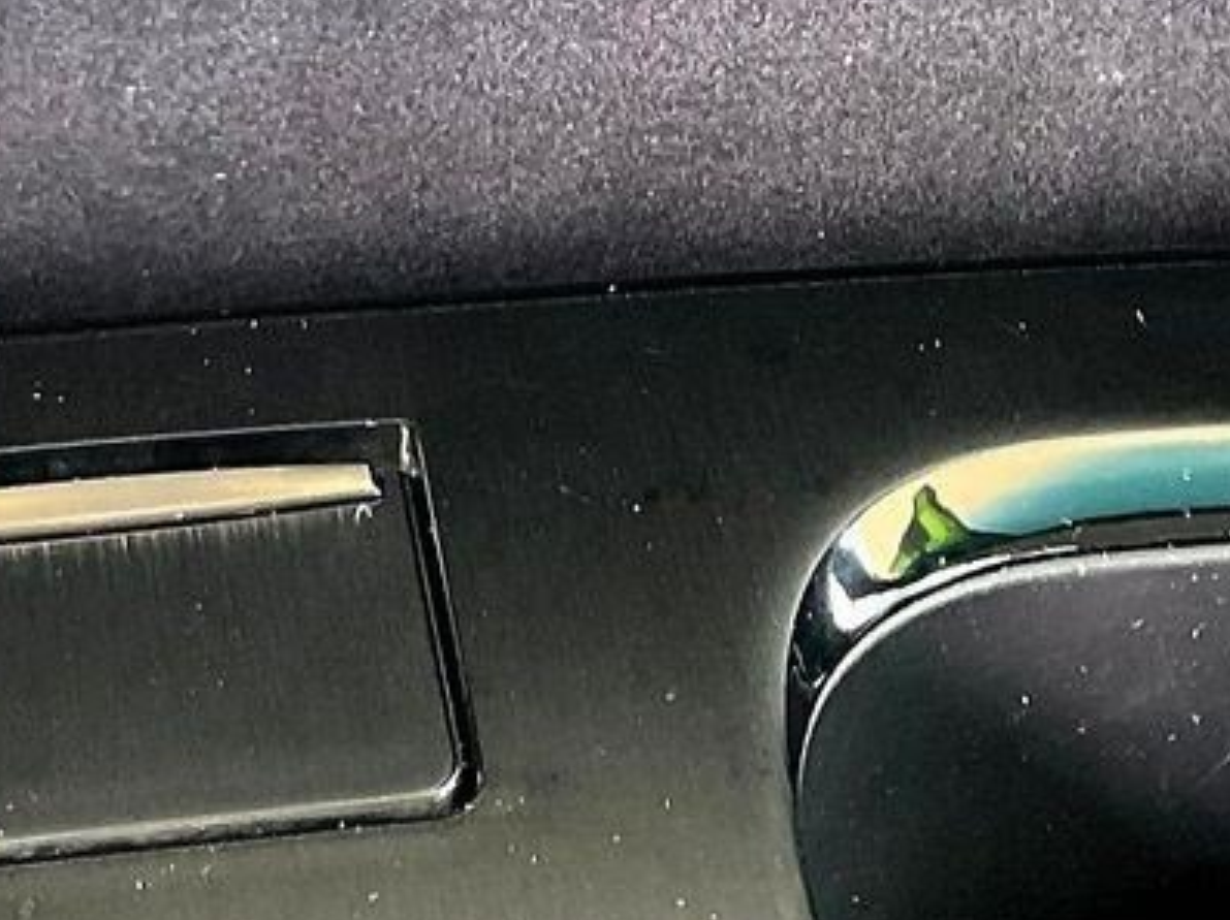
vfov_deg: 12.5
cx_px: 551
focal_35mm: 117
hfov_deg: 16.8
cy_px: 46
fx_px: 4154
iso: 500
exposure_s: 1/30
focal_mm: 3
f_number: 1.8
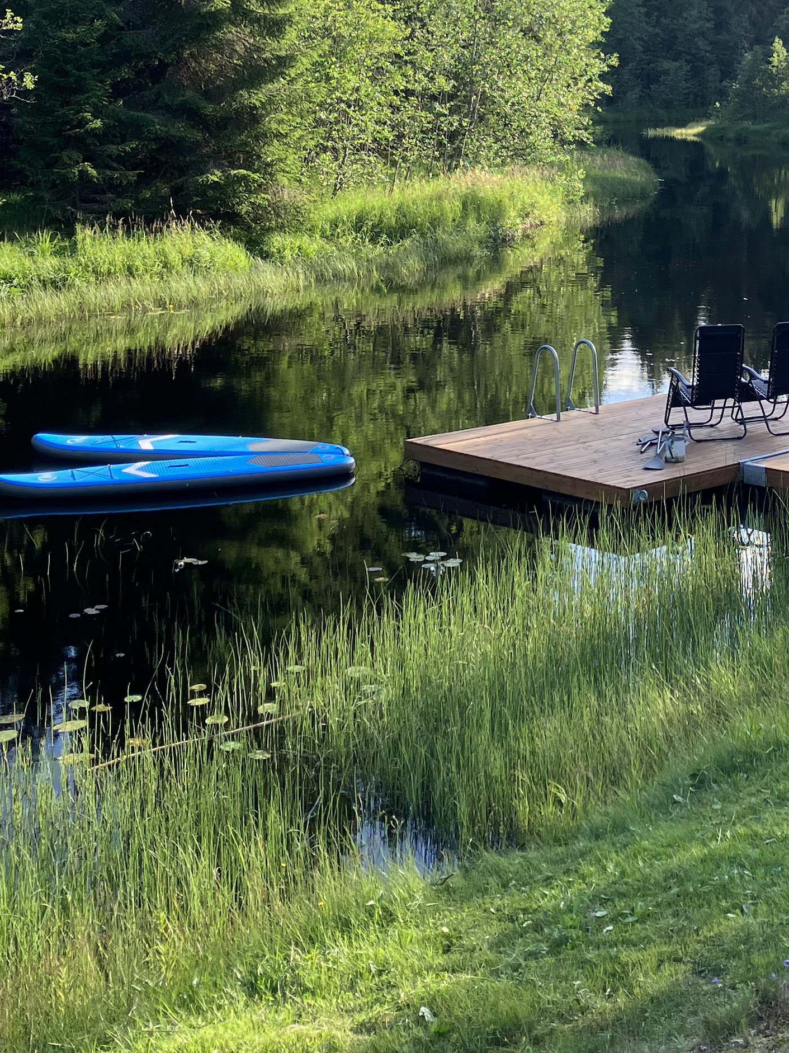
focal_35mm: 60
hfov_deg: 23.8
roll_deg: -0.2
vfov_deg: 31.5
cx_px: 694
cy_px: 242
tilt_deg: -3.6
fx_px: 1824
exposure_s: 1/592
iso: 32
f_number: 1.8
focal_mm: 3.99
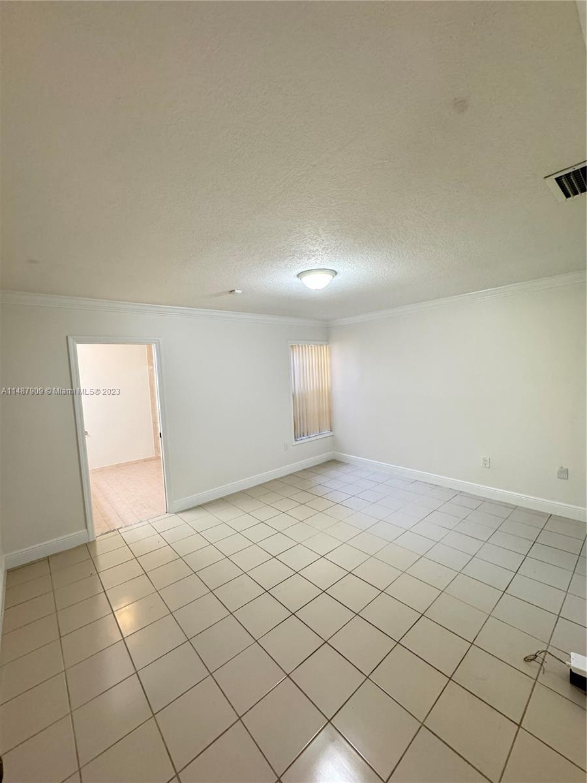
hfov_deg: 85.7
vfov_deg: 102.1
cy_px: 392
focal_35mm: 14
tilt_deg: -4.0
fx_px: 317
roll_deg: +2.2
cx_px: 294
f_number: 2.2
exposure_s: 1/60
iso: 320
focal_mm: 2.22
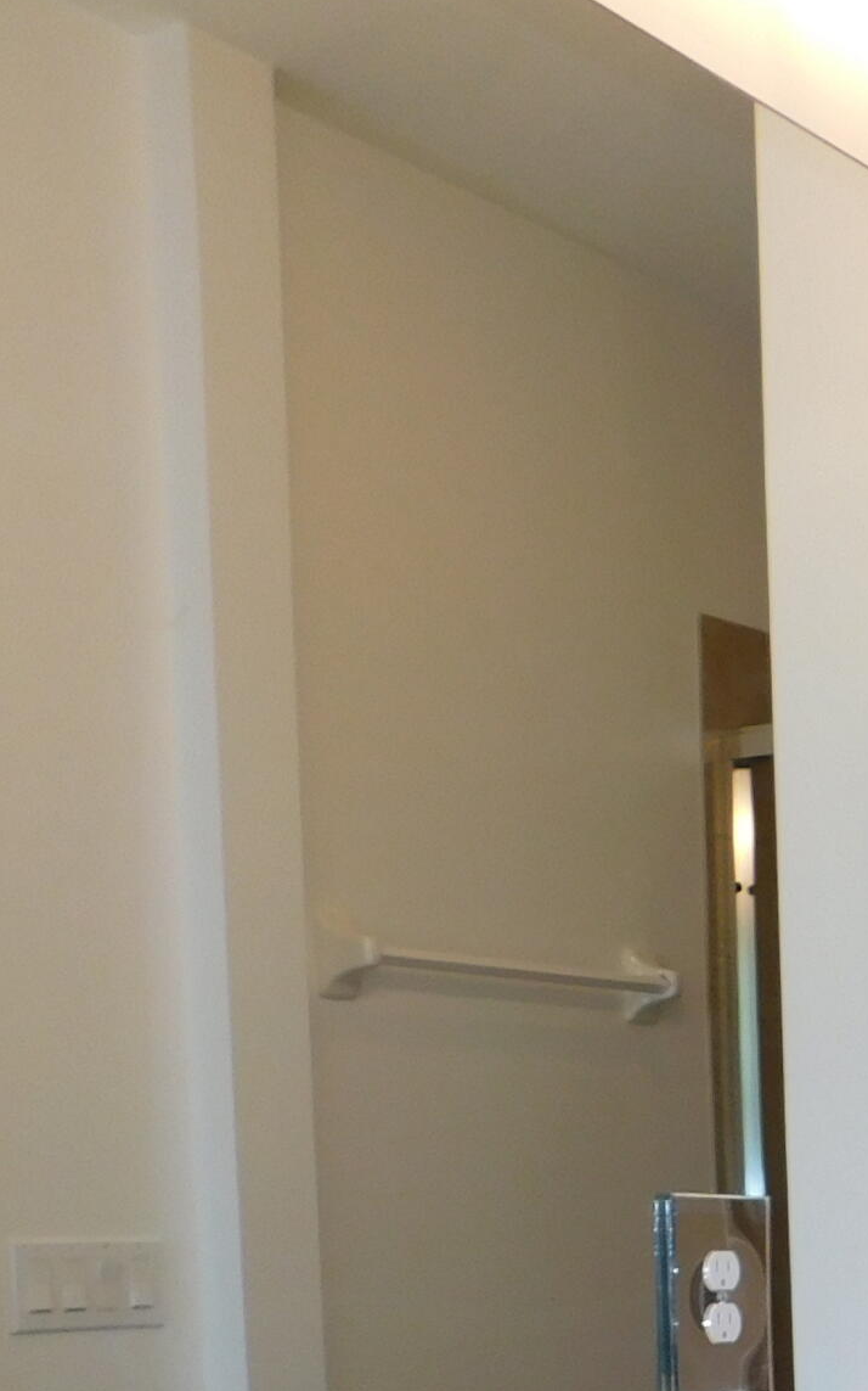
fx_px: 2423
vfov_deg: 30.1
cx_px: 1511
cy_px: 1352
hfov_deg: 17.1
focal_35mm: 64
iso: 125
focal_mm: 4
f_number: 3
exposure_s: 1/50
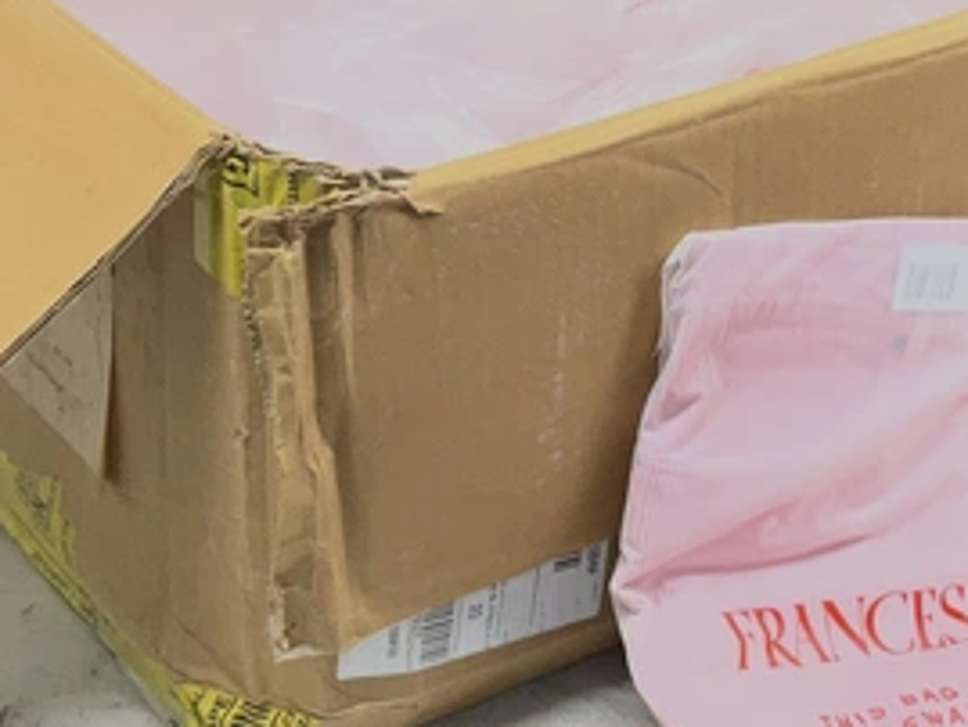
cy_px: 426
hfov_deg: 23.9
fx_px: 2266
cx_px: 716
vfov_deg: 18.2
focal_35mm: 81
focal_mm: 3
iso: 40
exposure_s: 1/120
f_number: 1.8
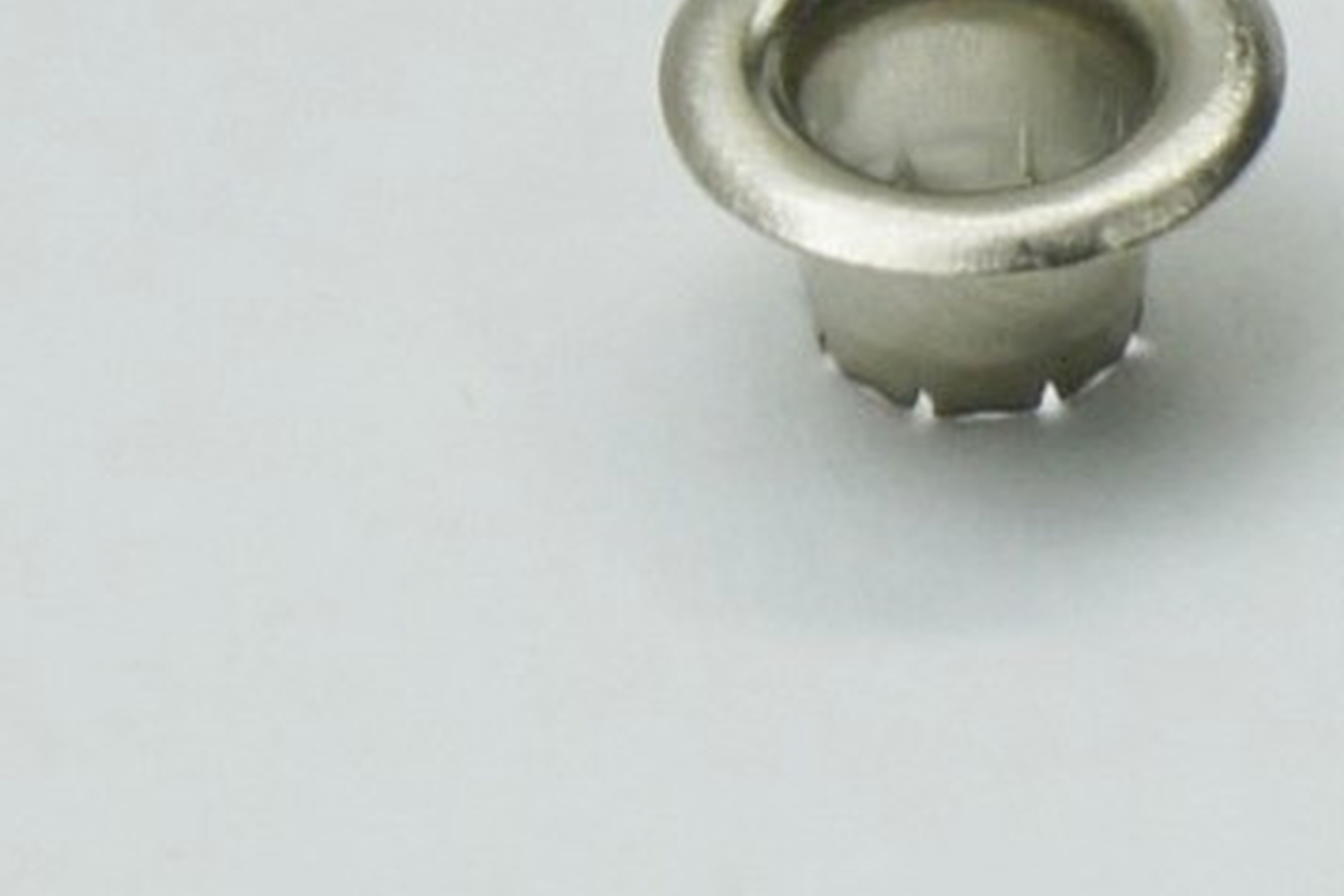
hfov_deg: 14.7
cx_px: 994
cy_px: 147
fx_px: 5183
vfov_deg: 9.8
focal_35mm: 139
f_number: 5.6
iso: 200
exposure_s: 1/60
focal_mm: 55
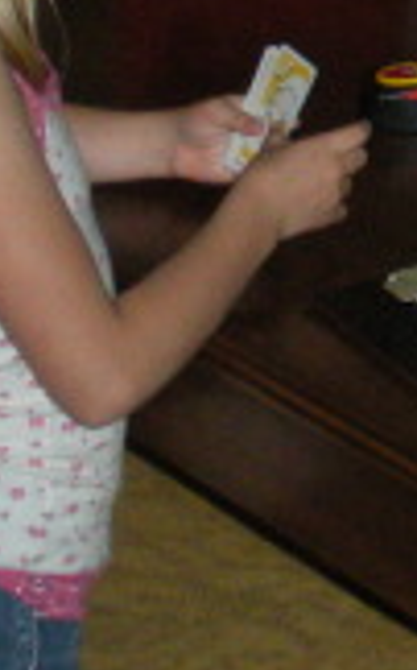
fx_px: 3425
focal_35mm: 188
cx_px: 1168
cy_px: -165
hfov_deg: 6.5
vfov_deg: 10.9
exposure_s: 1/60
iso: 277
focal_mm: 6.3
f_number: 3.5
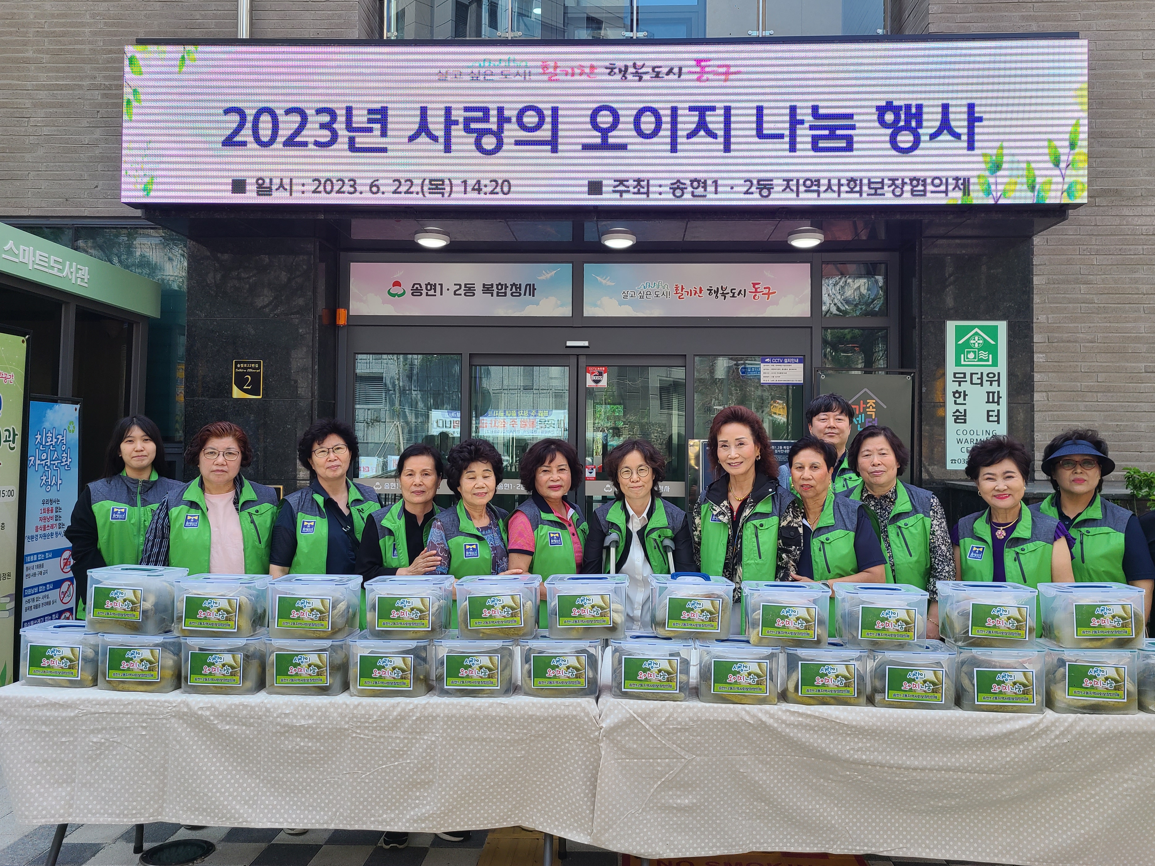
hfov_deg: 63.4
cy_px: 426
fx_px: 934
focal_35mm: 28
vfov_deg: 49.7
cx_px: 602
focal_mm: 5.4
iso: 40
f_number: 1.8
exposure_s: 1/493
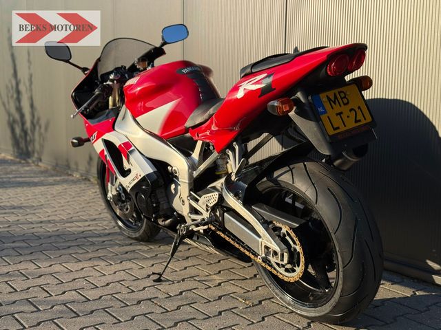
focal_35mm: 48
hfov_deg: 39.7
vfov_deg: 30.3
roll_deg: -1.0
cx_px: 220
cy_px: 165
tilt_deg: -6.6
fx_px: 612
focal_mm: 6.76
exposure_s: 1/2976
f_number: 1.78
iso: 64
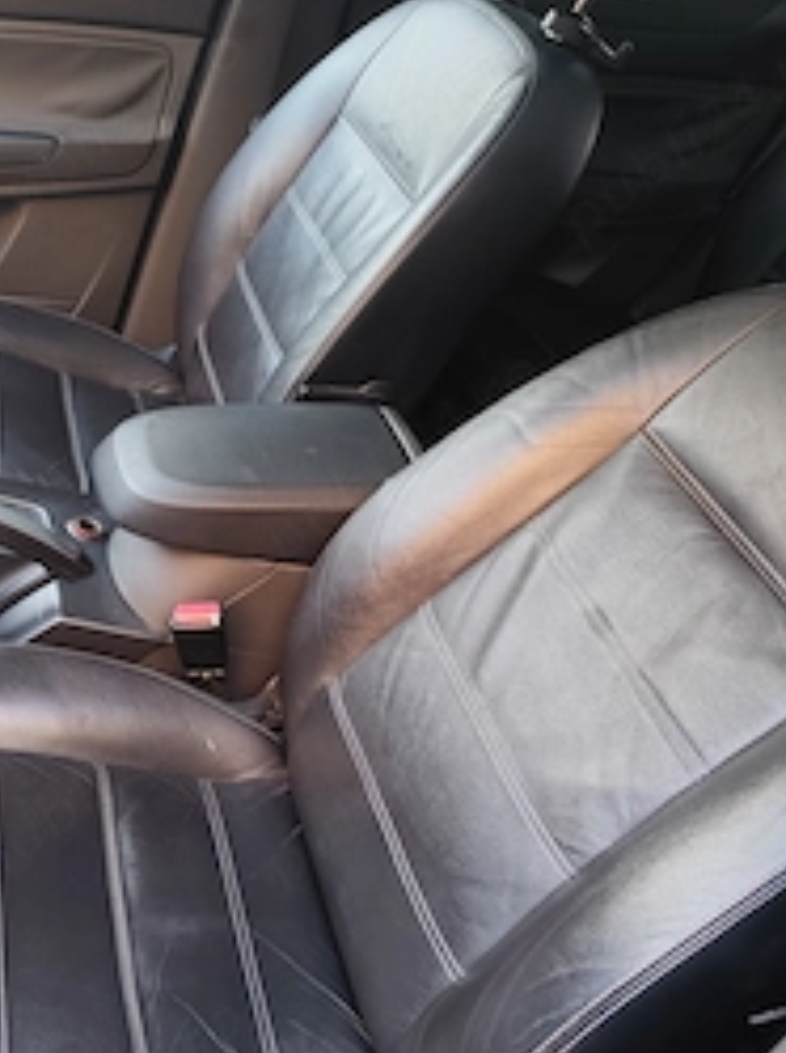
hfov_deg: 38.1
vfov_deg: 50.2
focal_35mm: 37
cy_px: 529
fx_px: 1123
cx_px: 254
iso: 640
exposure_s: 1/60
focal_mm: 6.19
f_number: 1.65
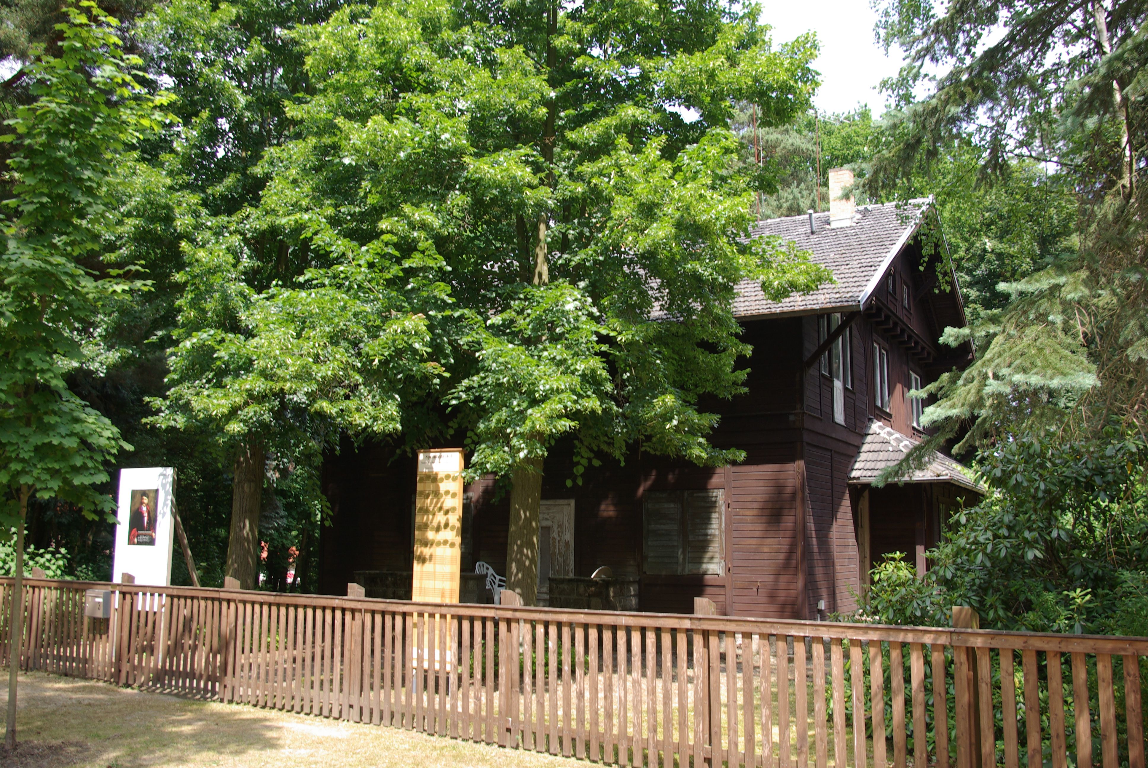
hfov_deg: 59.4
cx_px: 574
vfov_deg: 41.8
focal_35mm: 32
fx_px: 1006
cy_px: 384
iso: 100
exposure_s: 1/90
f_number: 5.6
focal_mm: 21
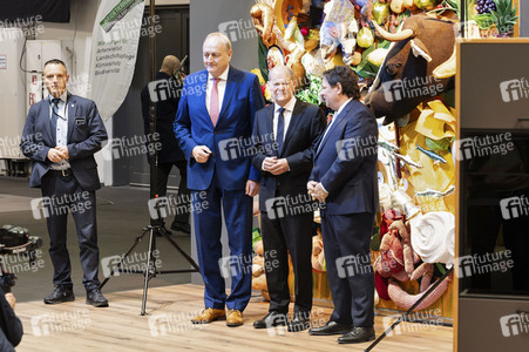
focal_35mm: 105
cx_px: 264
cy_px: 176
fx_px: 1542
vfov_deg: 13.0
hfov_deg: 19.5
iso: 3200
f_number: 4
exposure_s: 1/250
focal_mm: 70
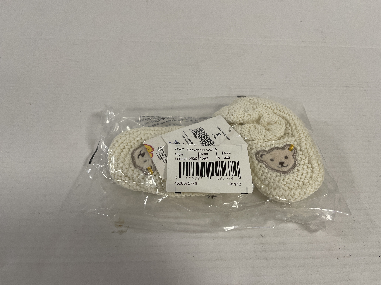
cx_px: 190
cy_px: 142
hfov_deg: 69.4
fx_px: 275
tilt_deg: -47.4
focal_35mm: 25
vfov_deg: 54.9
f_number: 1.6
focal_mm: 5.1
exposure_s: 1/100
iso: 125
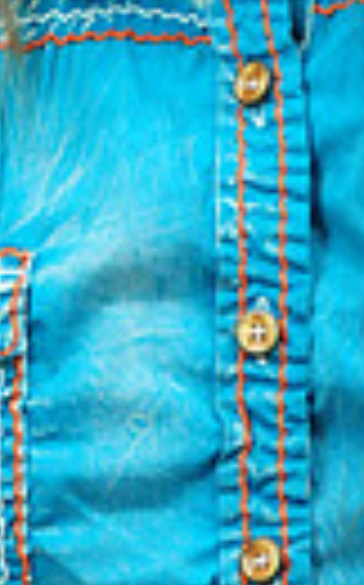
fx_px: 7588
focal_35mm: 477
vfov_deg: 4.3
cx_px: 303
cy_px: -684
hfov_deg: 2.7
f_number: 4
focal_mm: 70
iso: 1250
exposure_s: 1/125
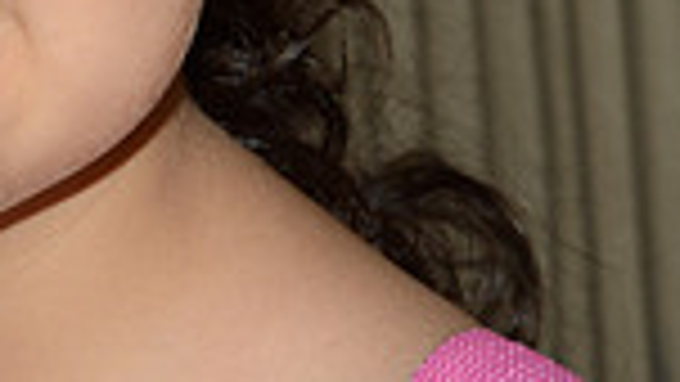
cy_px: -438
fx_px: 3625
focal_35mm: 201
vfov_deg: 5.9
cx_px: -581
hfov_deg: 10.1
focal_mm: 50
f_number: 11
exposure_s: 1/250
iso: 200
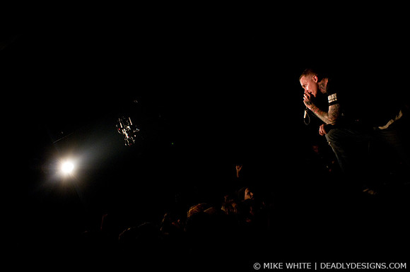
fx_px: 341
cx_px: 205
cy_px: 136
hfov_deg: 62.0
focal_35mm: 30
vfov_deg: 43.5
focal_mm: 20
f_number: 2.8
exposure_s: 1/125
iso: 1000
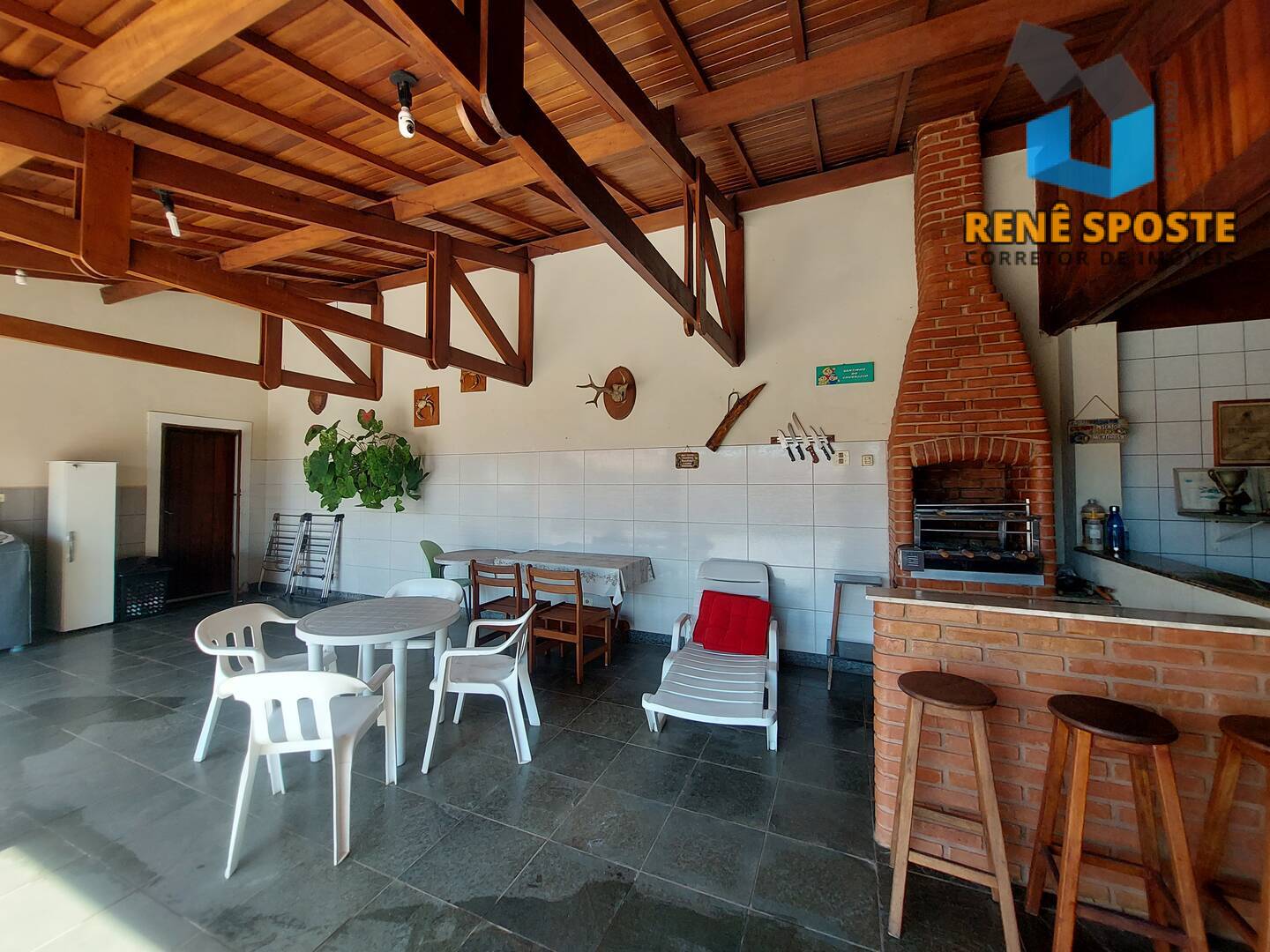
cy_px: 476
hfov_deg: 106.2
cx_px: 635
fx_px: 477
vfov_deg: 89.9
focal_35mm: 13
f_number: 2.2
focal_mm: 1.74
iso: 40
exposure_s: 1/143
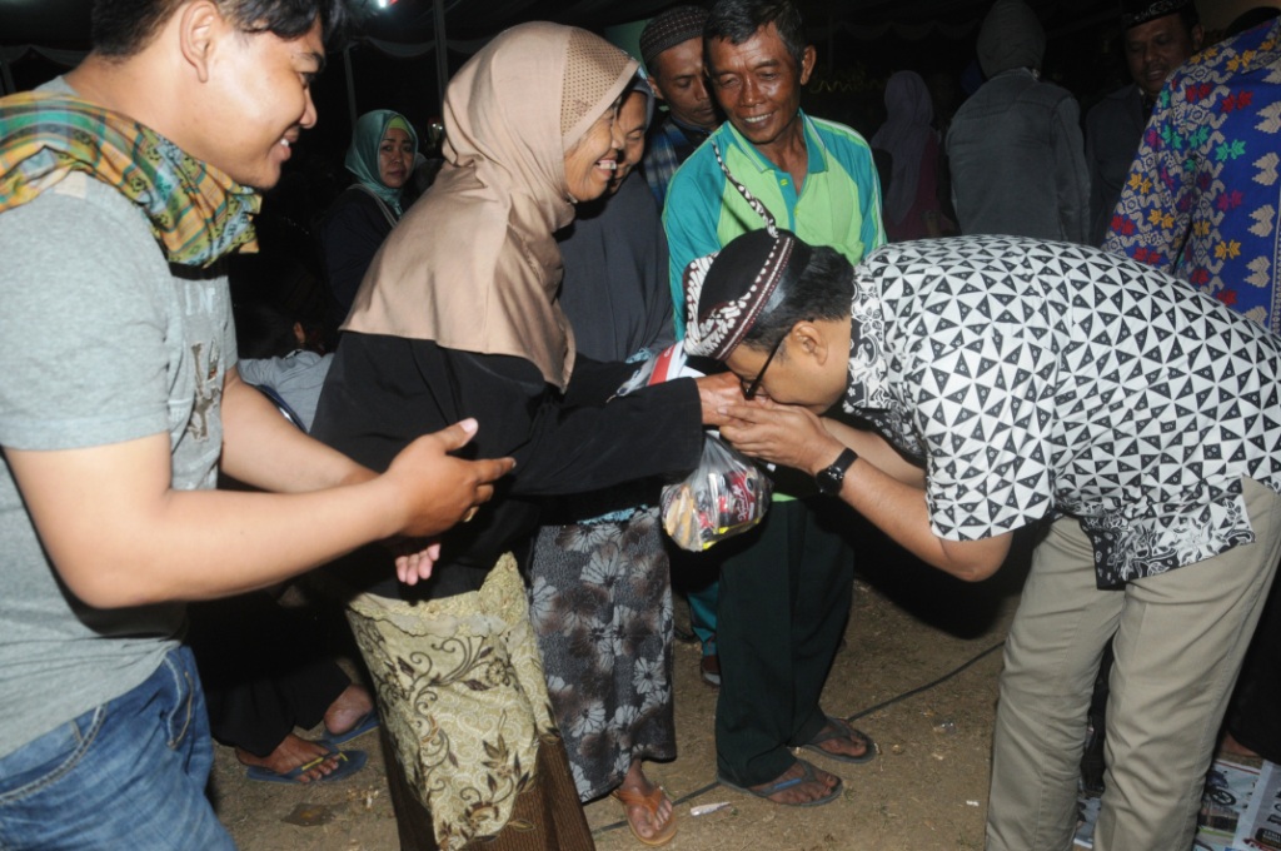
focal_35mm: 27
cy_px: 426
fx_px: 960
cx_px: 640
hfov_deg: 67.4
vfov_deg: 47.8
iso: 500
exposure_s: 1/80
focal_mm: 18
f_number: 5.6
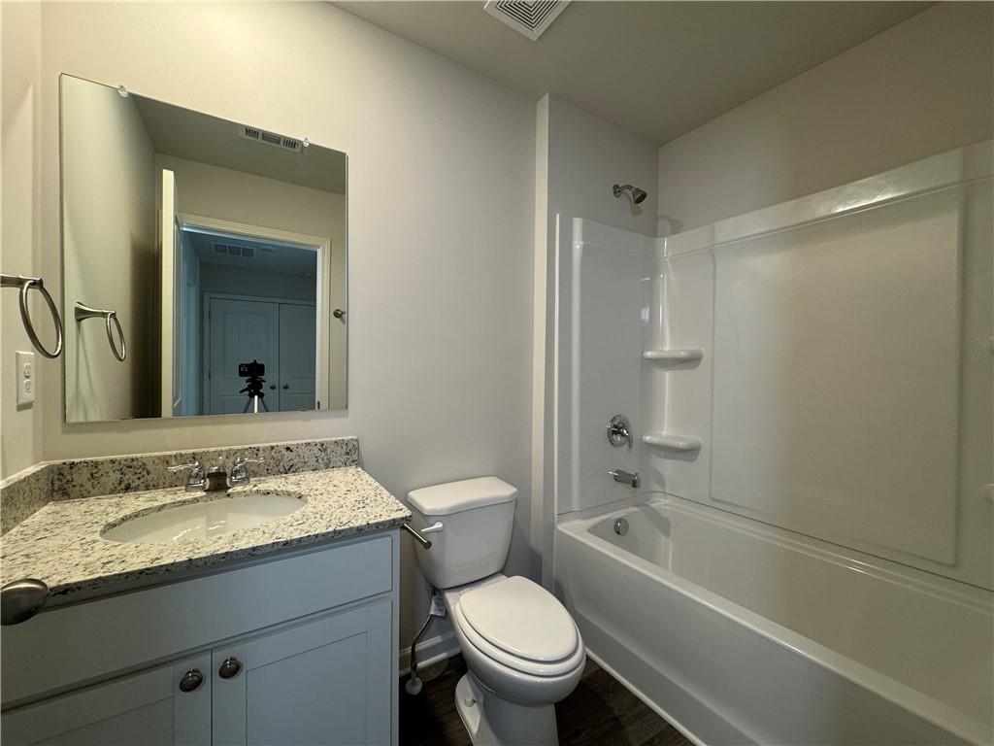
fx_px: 402
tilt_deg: -0.7
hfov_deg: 102.1
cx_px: 497
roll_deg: -1.0
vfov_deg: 85.7
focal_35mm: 14
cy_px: 373
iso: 200
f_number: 2.2
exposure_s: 1/60
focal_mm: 2.22
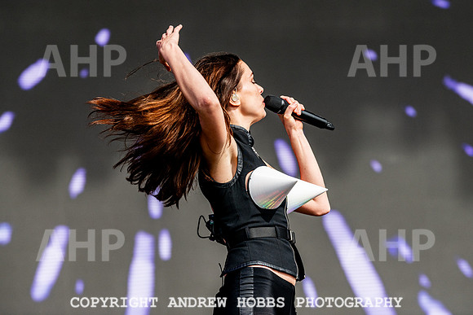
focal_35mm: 208
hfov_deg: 9.9
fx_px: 2727
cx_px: 261
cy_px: 133
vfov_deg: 6.6
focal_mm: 180
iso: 250
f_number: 4.5
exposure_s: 1/4000
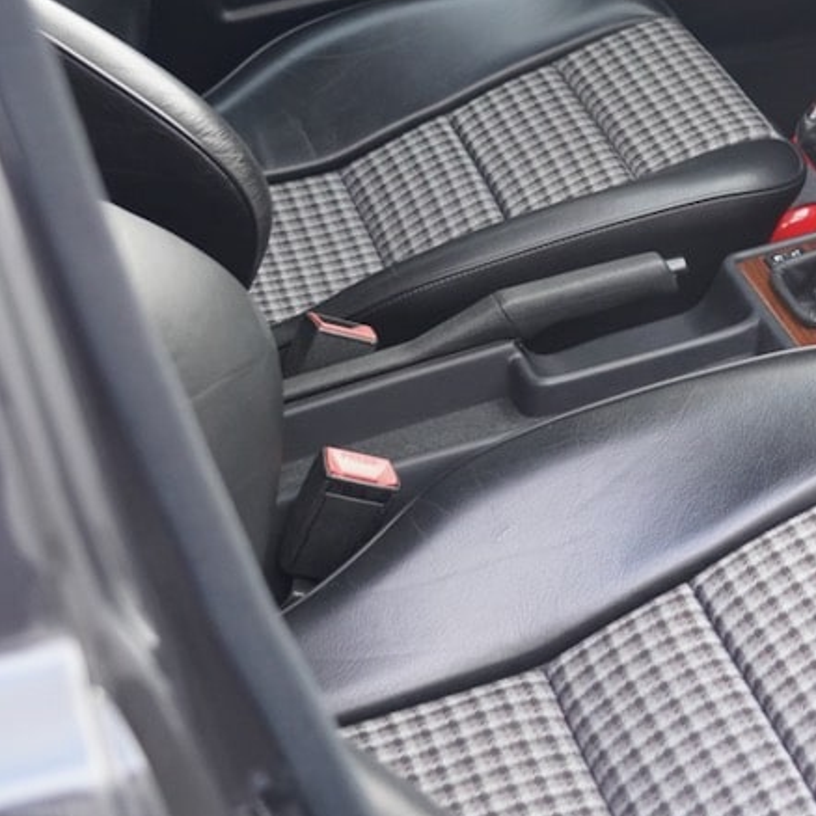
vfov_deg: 19.8
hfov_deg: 19.1
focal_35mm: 87
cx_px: 922
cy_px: 224
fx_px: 2320
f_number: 4
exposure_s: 1/160
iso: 3200
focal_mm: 35
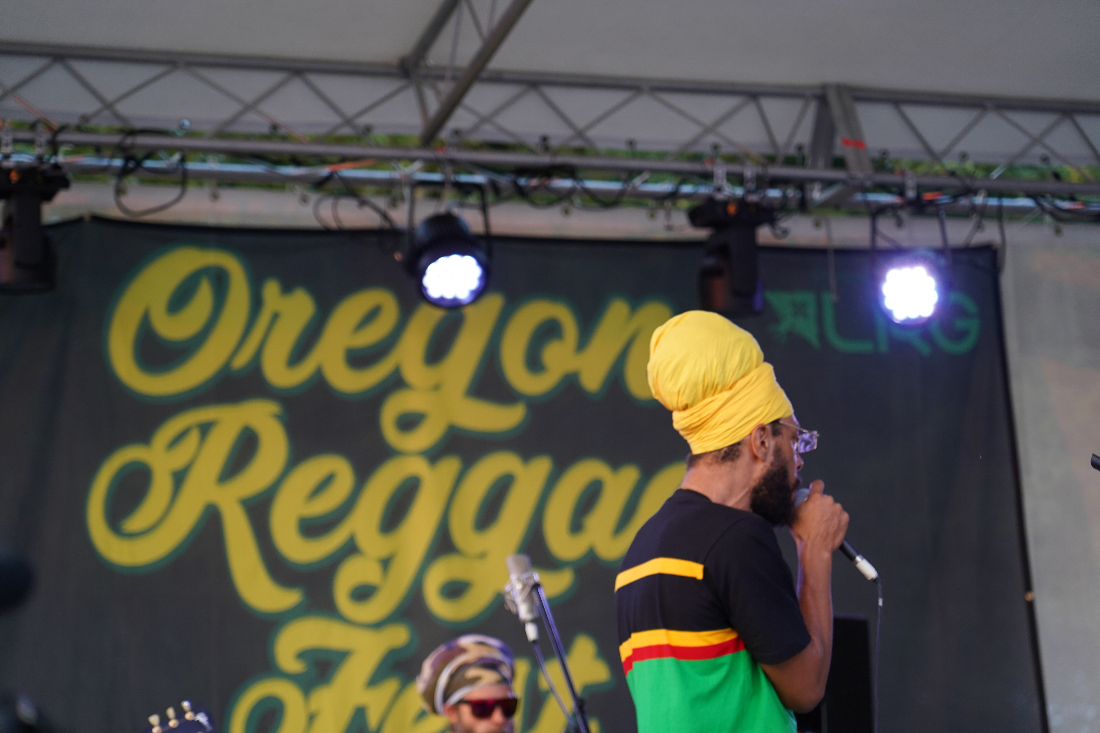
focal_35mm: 105
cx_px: 550
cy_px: 366
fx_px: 3208
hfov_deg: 19.5
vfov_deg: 13.0
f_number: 4
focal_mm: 105
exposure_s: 1/160
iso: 800
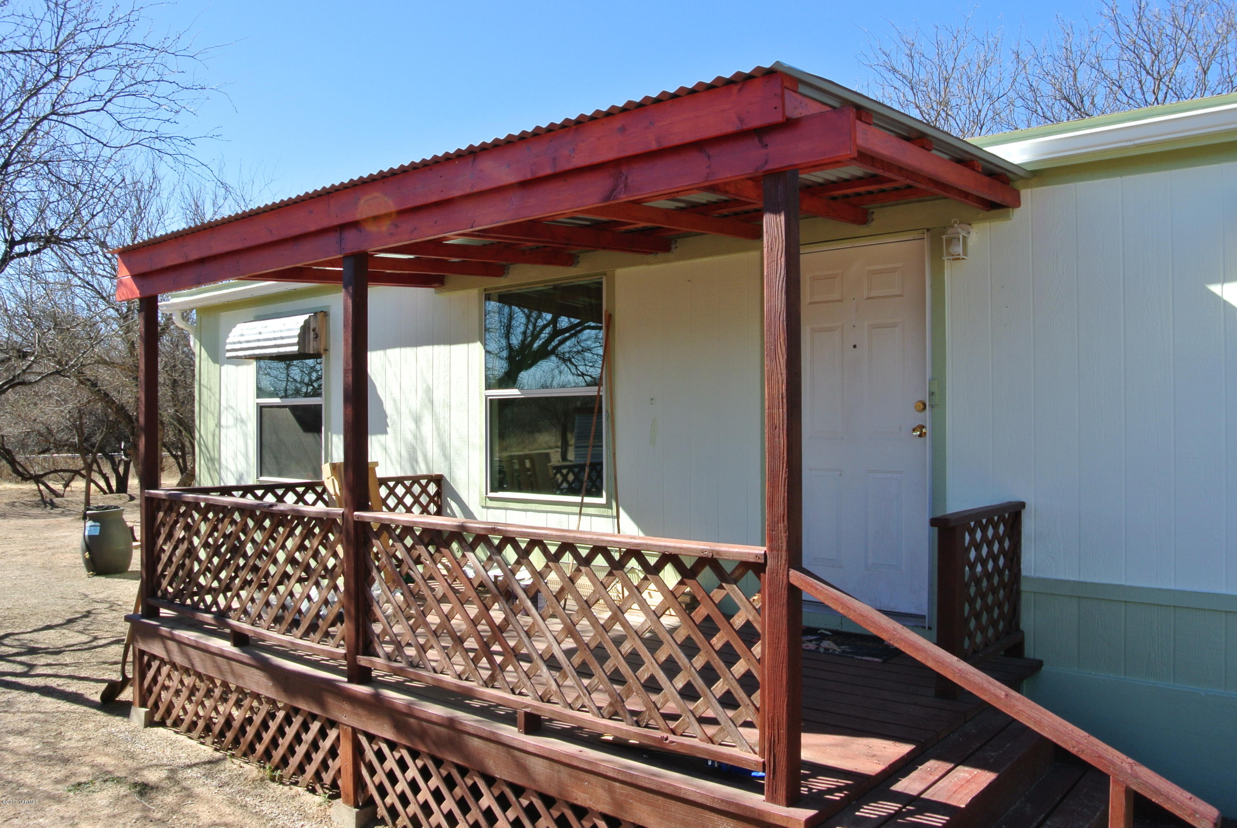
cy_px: 414
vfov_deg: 48.0
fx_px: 929
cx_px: 618
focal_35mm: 27
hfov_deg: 67.3
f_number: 11
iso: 100
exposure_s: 1/60
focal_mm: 10
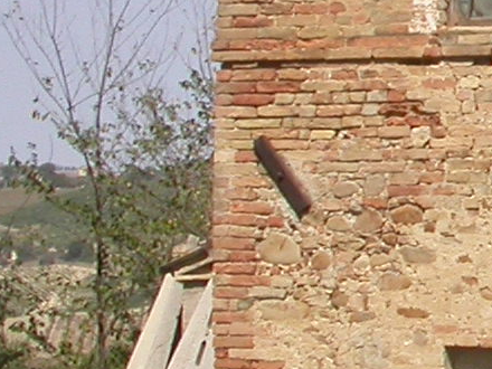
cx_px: 1098
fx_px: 2786
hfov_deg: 9.2
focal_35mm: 196
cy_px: -79
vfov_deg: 7.5
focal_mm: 7.85
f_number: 7.5
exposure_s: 1/314
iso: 100
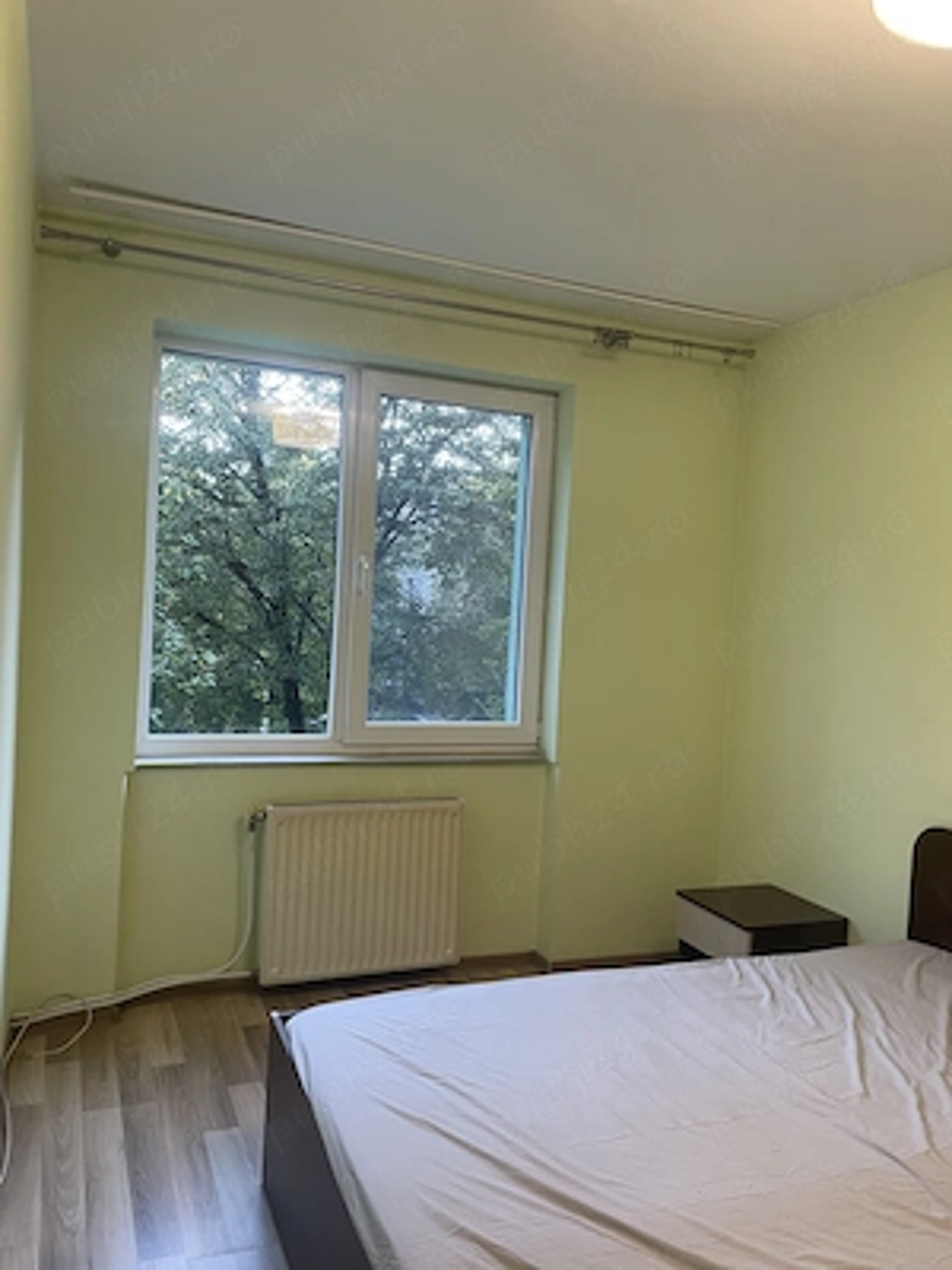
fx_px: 953
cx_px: 476
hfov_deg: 53.1
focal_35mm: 26
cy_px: 635
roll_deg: -3.0
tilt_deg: -1.9
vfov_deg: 67.3
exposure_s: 1/50
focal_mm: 4.2
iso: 64
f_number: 1.6
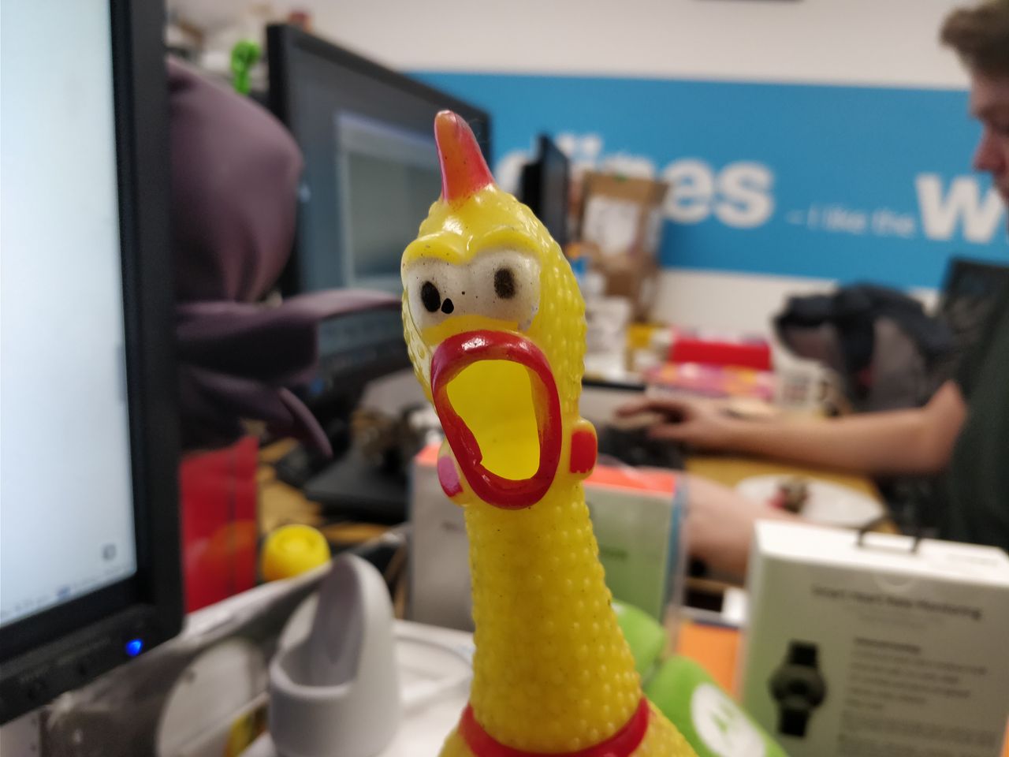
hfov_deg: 71.6
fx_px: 700
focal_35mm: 24
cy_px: 378
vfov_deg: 56.8
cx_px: 504
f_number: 1.7
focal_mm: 4.1
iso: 500
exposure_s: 1/50
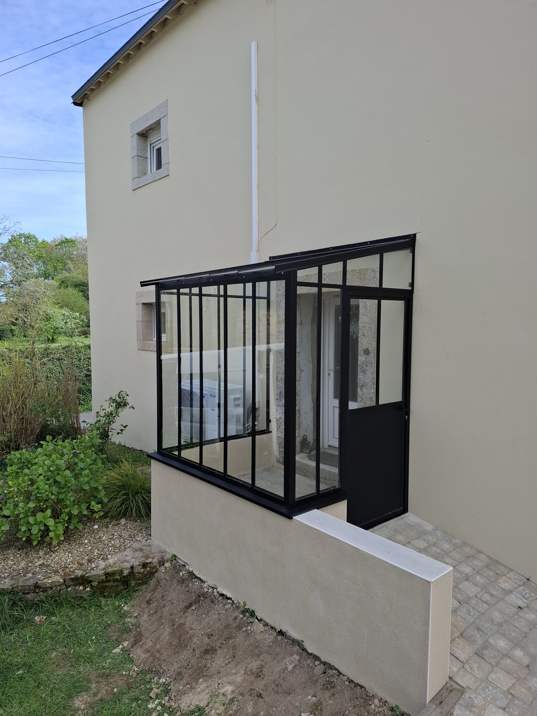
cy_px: 358
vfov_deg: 73.9
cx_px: 268
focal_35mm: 23
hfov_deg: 58.9
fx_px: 476
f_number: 1.8
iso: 50
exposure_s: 1/1206
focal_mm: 5.54
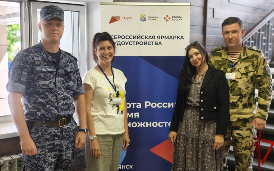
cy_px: 82
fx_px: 366
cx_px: 138
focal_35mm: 49
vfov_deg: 26.3
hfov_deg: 41.1
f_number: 4.5
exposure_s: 1/200
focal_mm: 7.1
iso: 800
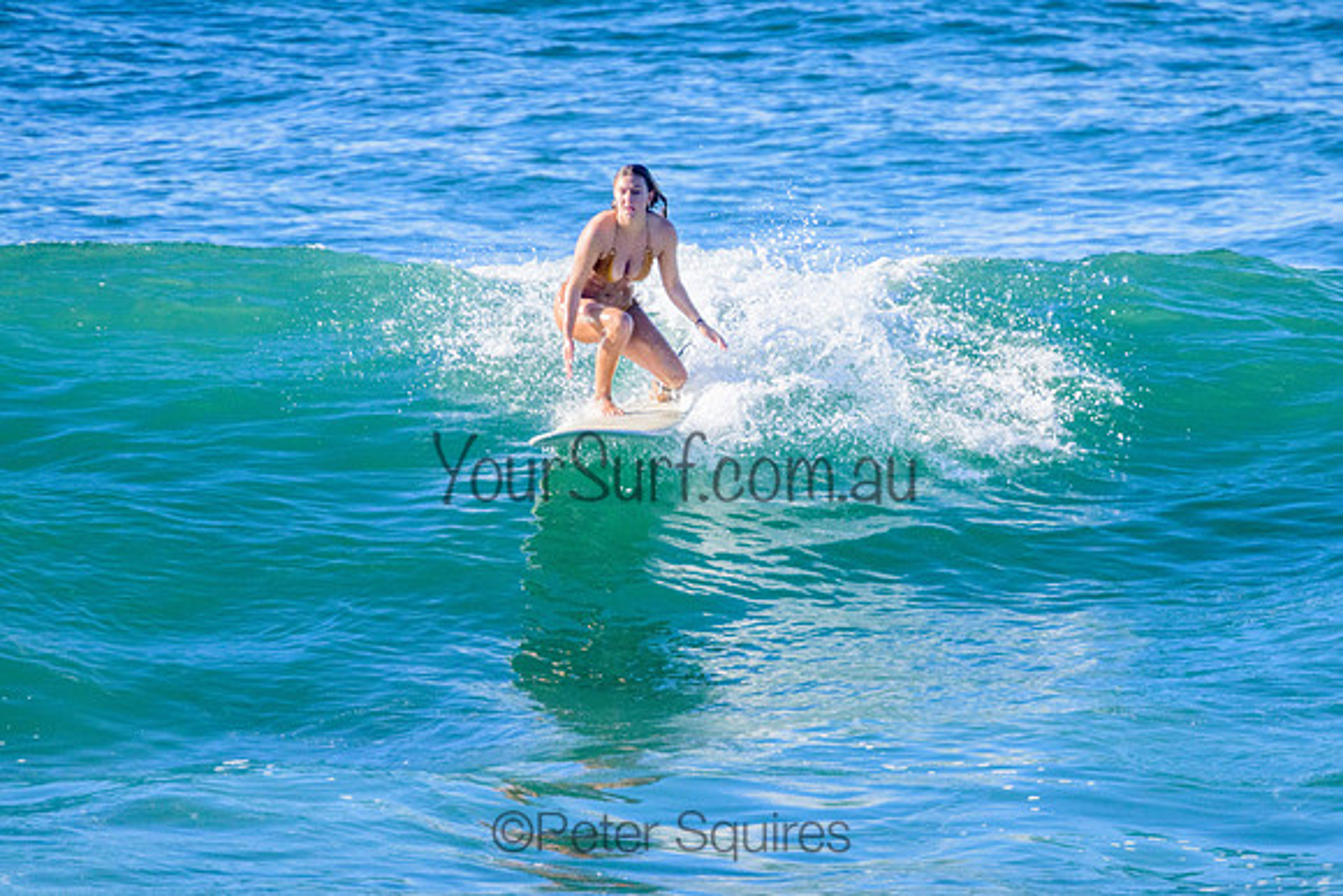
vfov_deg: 1.5
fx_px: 34550
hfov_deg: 2.2
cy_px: 436
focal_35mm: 926
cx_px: 777
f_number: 11
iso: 1400
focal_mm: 800
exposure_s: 1/2000
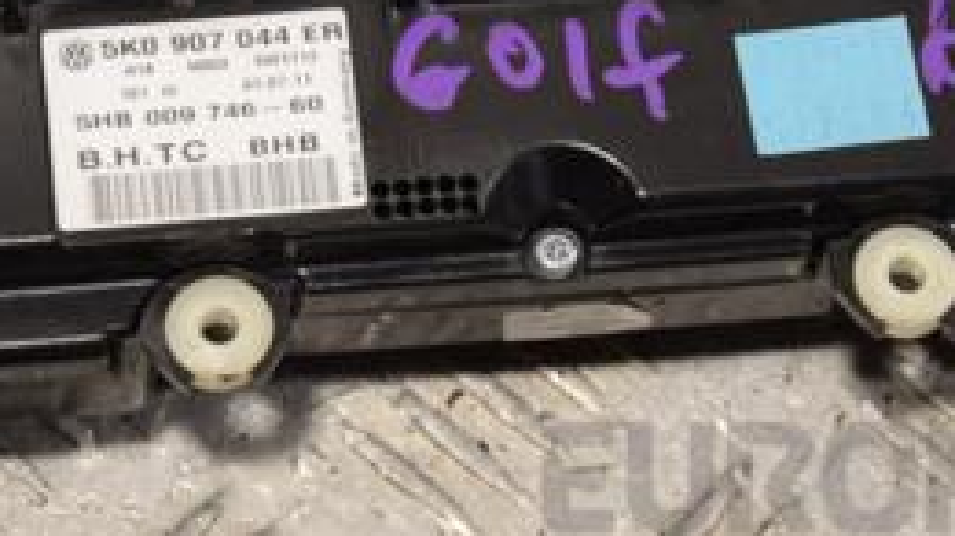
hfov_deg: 11.9
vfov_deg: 6.7
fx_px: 4582
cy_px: -11
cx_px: 474
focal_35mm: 181
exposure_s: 1/125
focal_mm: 50
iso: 400
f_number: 5.6
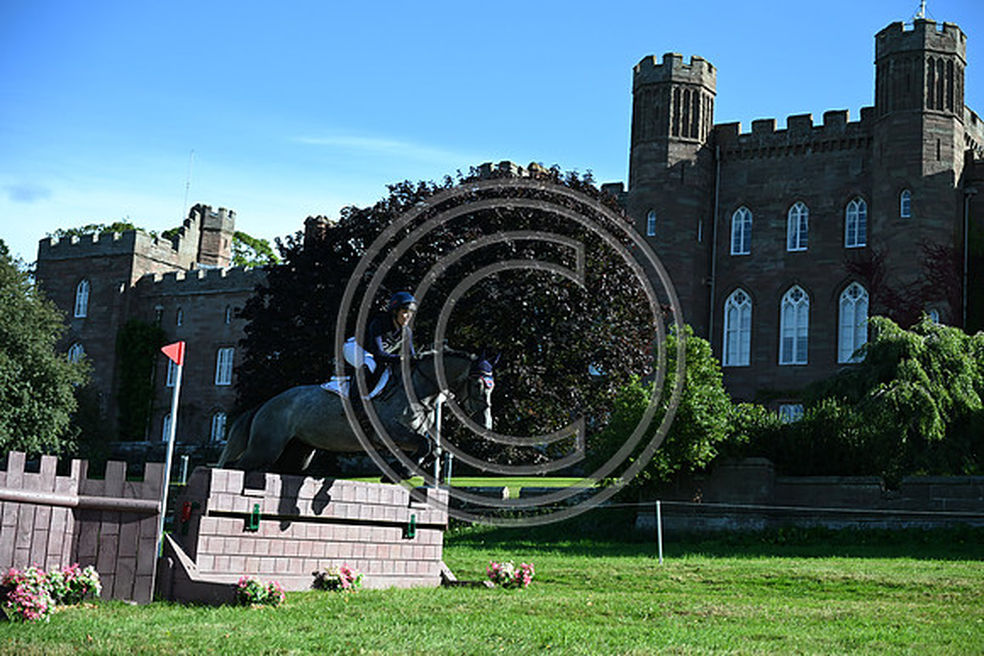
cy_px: 328
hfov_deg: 33.4
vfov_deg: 22.6
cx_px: 492
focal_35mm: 60
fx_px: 1640
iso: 220
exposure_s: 1/1250
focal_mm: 60
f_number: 4
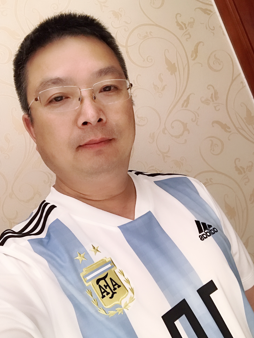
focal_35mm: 34
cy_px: 179
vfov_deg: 53.9
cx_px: 122
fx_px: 332
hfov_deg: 41.8
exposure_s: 1/33
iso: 200
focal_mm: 2.87
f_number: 2.2
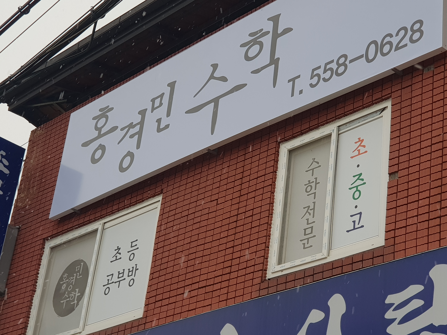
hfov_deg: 36.8
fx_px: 671
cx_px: 224
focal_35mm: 52
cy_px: 168
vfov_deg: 28.0
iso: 40
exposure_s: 1/120
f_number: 2.4
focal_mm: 6
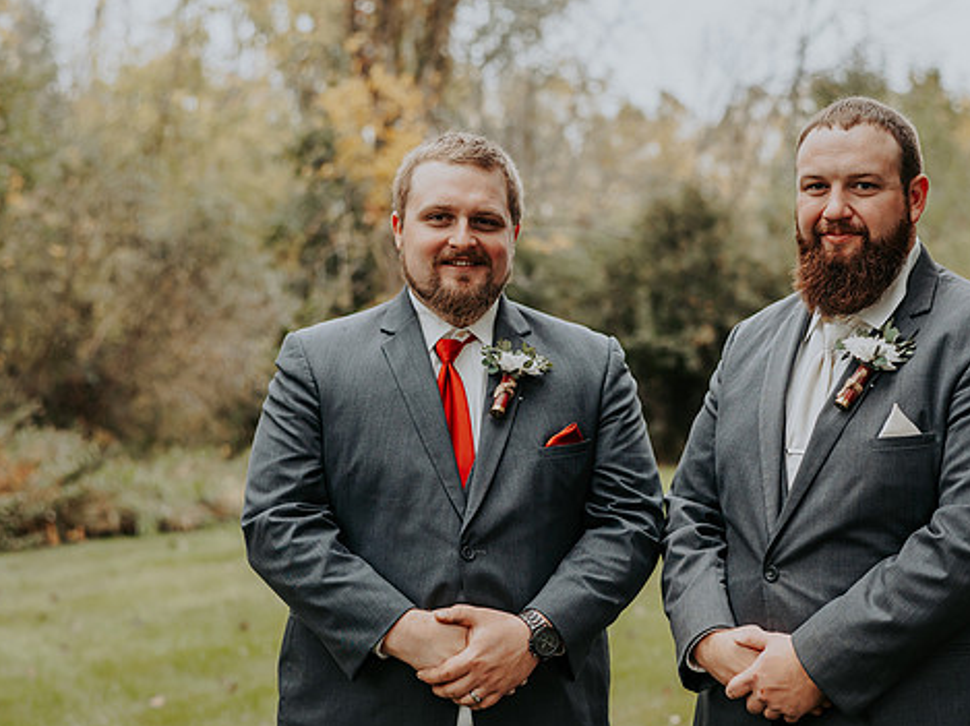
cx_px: 589
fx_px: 1932
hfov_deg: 28.1
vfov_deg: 21.3
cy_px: 393
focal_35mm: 69
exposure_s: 1/1000
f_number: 2.8
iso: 500
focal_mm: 58
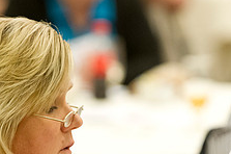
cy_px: 147
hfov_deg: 5.3
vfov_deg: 3.5
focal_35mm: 390
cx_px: 137
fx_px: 2499
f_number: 2.8
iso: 3200
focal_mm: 150
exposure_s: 1/60
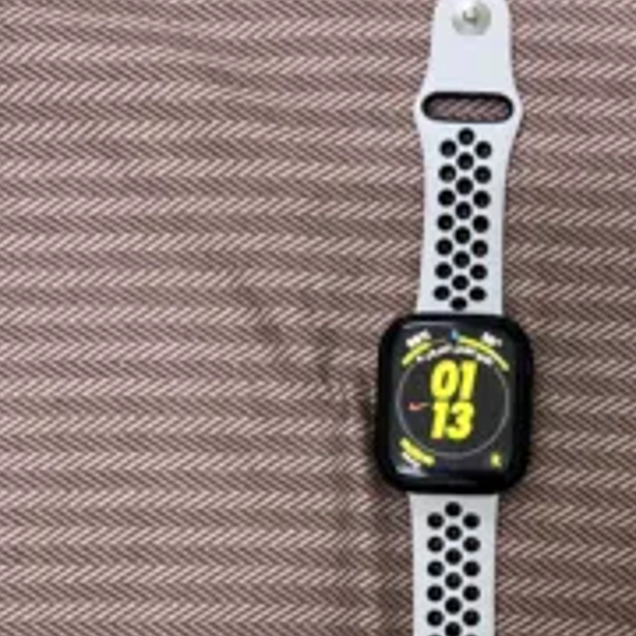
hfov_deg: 32.3
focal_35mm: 51
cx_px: 526
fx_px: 1060
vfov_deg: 32.5
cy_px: 502
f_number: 1.5
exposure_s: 1/60
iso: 500
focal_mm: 5.7
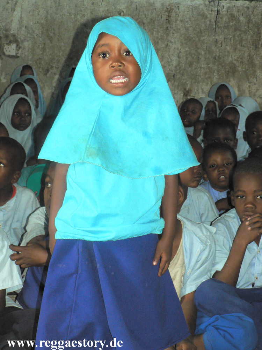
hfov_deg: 16.1
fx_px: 928
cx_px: 131
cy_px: 175
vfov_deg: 21.3
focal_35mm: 92
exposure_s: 1/60
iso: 400
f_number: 3.2
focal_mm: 15.8
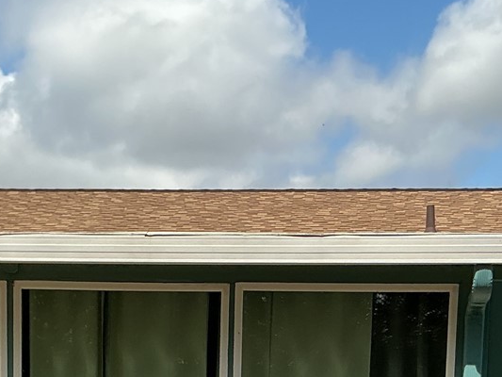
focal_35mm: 87
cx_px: 204
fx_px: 1262
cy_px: 522
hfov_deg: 22.5
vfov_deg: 15.9
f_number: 1.8
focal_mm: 3
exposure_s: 1/1912
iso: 25
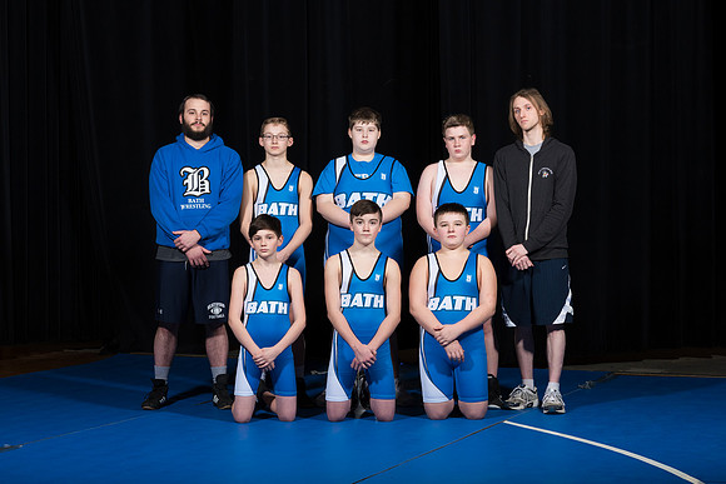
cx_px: 363
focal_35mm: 78
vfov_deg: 17.6
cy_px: 232
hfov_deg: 26.1
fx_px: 1566
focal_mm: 70
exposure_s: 1/200
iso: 500
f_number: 10
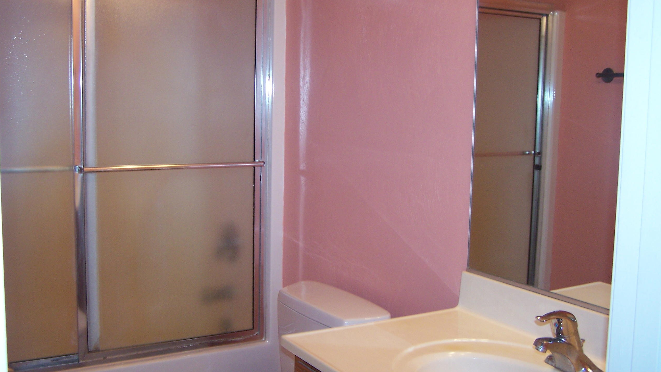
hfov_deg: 48.4
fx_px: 736
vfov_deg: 28.3
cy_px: 173
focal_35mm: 42
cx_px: 329
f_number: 2.8
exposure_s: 1/60
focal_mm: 6.3
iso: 140
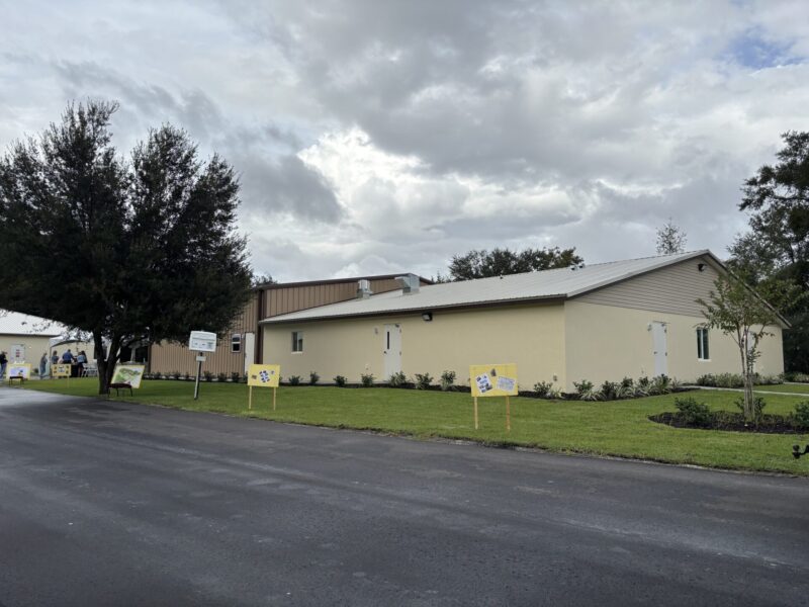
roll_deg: +0.0
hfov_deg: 67.3
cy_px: 304
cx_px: 404
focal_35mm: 26
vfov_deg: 53.1
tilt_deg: +4.3
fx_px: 608
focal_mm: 5.96
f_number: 1.6
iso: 50
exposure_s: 1/3650
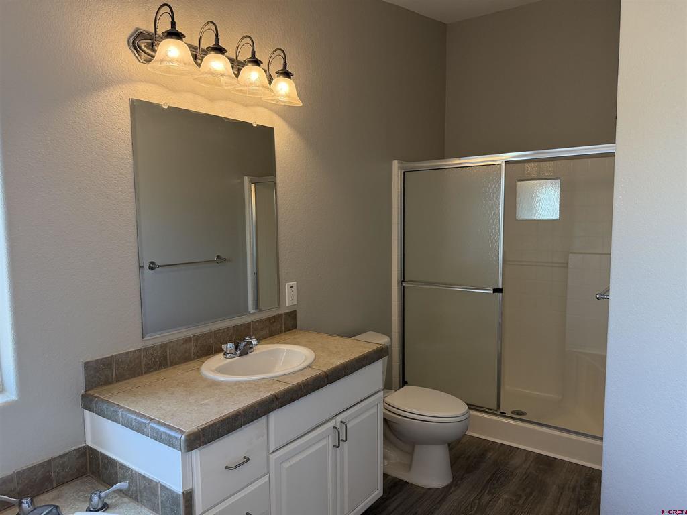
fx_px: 476
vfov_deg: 56.8
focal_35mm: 24
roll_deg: +0.8
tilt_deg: -5.9
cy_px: 258
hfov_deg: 71.6
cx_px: 344
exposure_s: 1/228
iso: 200
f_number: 1.78
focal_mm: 6.76
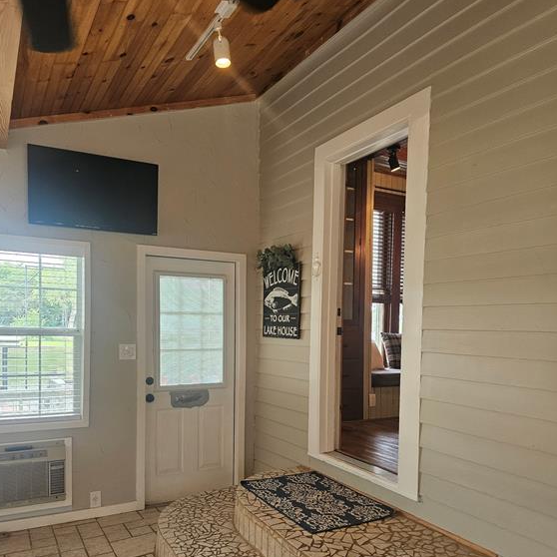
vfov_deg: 56.6
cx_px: 279
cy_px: 347
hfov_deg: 57.3
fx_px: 510
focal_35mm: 28
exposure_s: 1/180
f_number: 1.7
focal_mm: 6.3
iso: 250
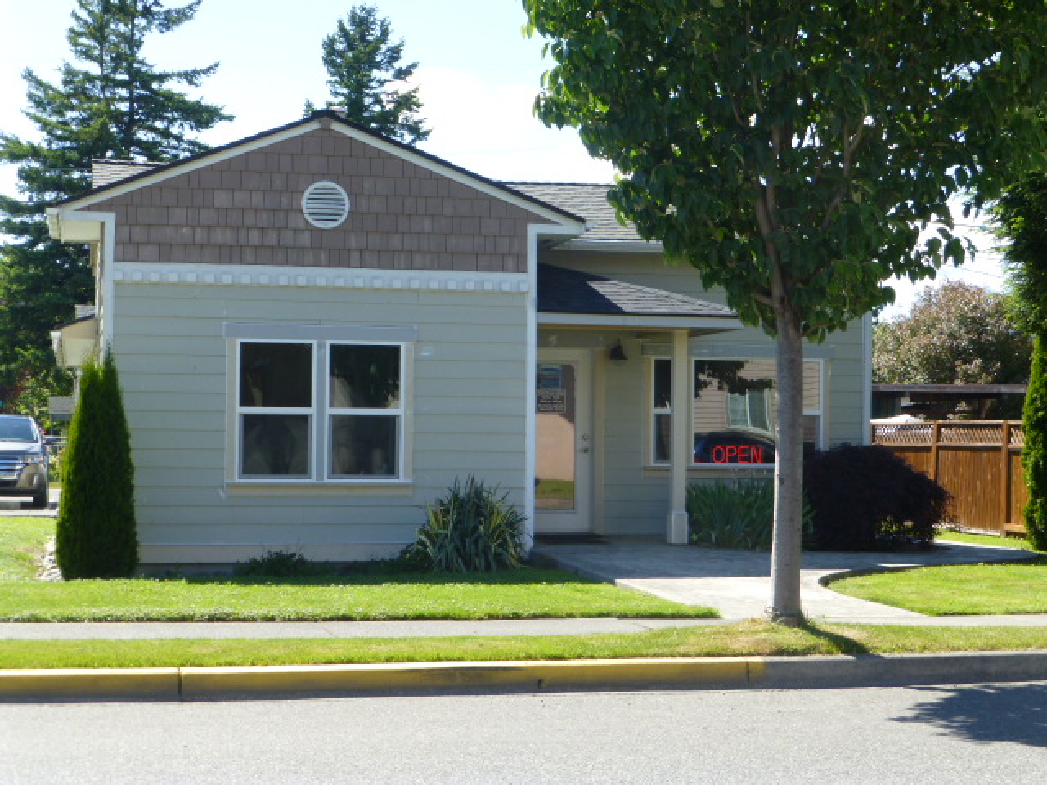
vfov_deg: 22.3
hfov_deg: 29.4
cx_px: 524
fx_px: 1996
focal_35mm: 66
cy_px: 392
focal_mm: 11.7
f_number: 4.9
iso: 100
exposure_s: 1/200
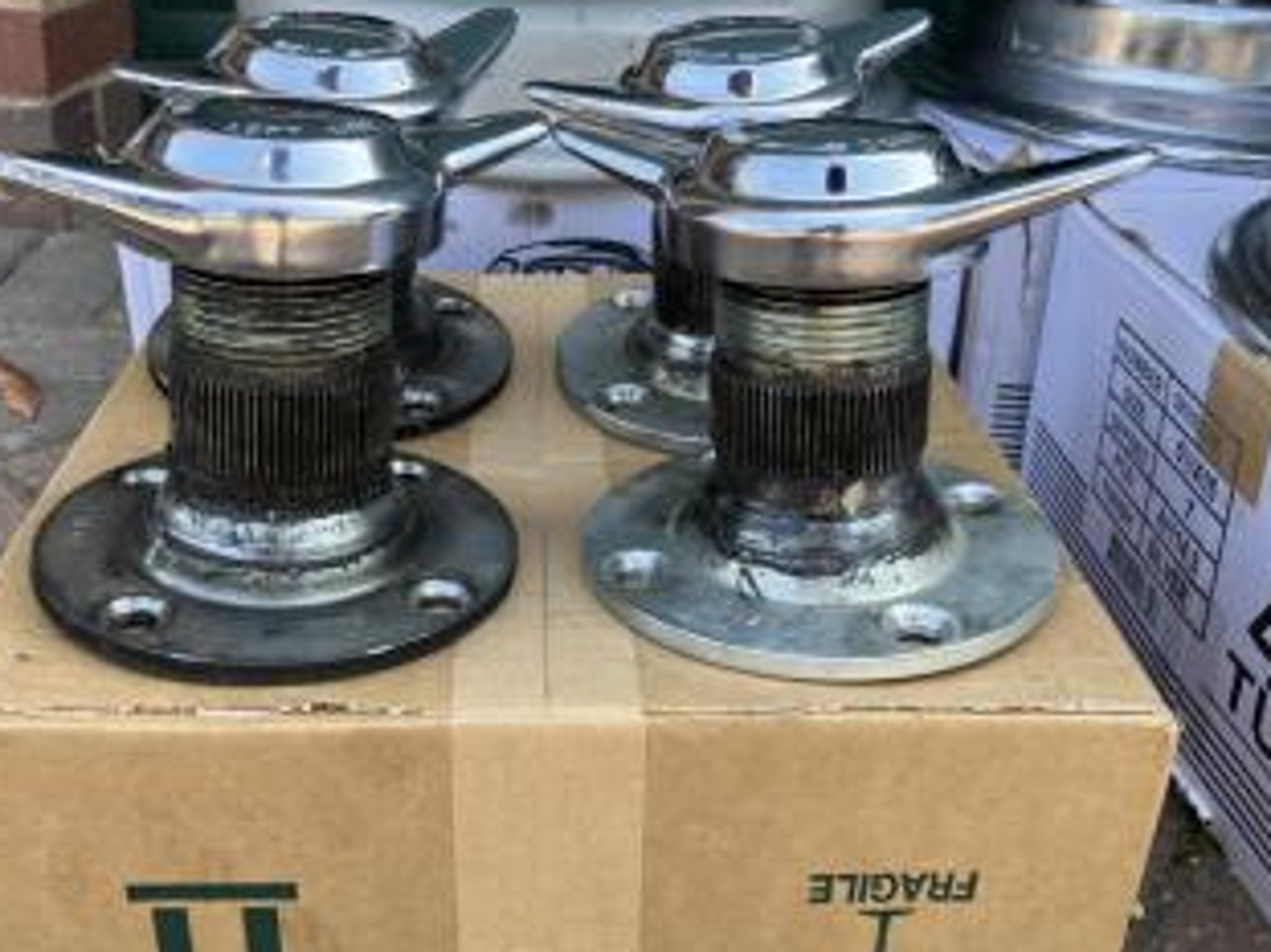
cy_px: 425
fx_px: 1321
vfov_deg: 39.6
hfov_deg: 51.3
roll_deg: -1.0
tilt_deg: -24.5
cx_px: 564
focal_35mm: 36
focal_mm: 3.99
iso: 25
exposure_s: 1/121
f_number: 1.8
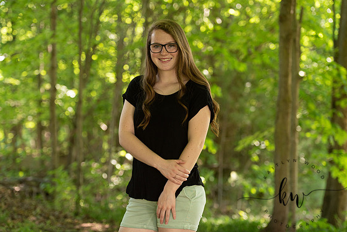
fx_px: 906
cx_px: 169
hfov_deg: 21.7
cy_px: 113
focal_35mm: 94
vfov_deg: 14.6
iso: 400
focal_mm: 90
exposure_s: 1/200
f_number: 2.8
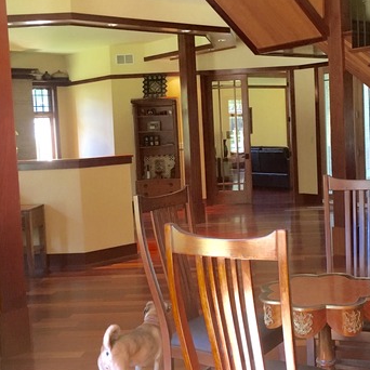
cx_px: 241
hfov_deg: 35.1
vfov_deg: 35.3
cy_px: 153
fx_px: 580
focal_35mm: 48
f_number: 2.2
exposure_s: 1/30
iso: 160
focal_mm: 4.15
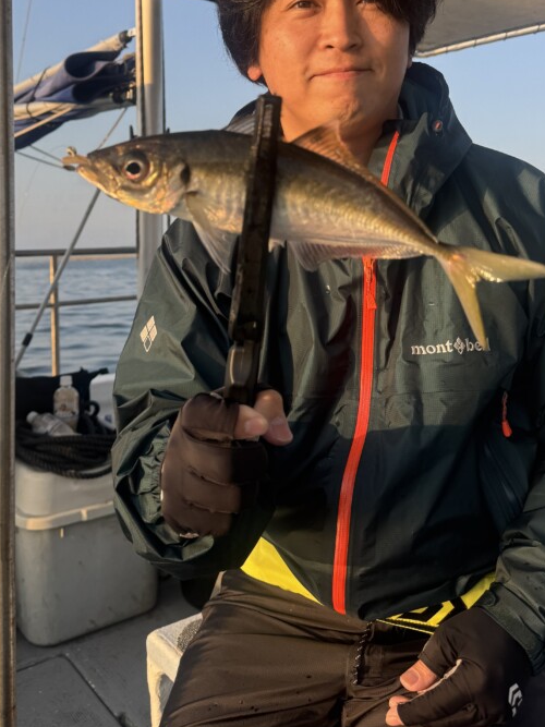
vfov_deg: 50.1
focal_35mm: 36
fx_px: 756
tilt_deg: +2.7
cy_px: 220
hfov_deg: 39.5
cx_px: 217
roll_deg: -2.6
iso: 80
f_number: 1.78
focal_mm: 6.76
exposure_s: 1/1285
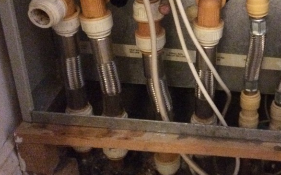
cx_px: 213
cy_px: 59
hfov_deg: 31.8
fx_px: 482
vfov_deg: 20.6
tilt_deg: -31.0
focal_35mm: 63
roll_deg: -1.8
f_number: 2.2
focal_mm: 4.15
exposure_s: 1/17
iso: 1600
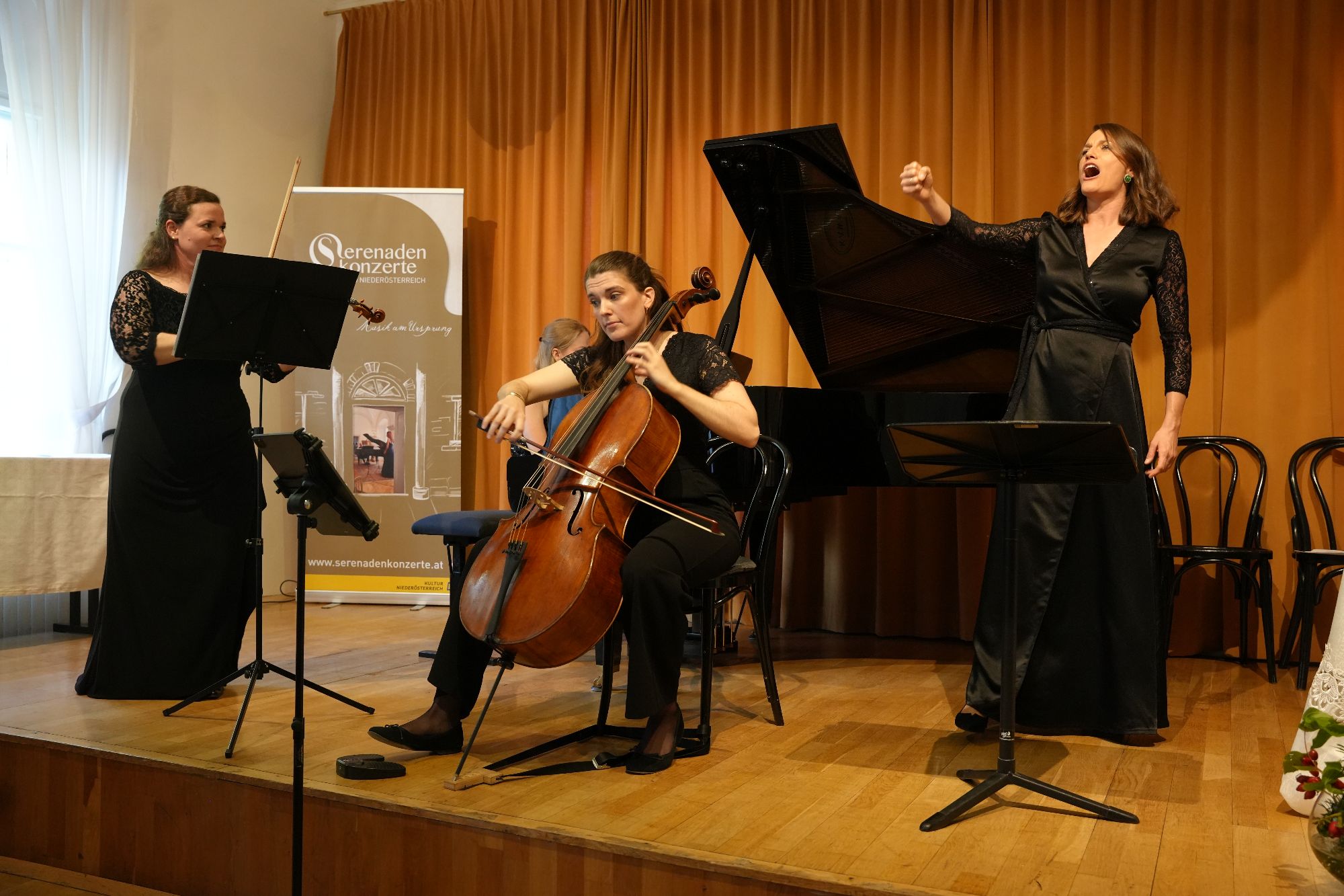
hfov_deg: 60.3
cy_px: 448
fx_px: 1157
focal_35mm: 31
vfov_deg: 42.3
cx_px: 672
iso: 3200
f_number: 4
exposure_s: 1/160
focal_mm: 31
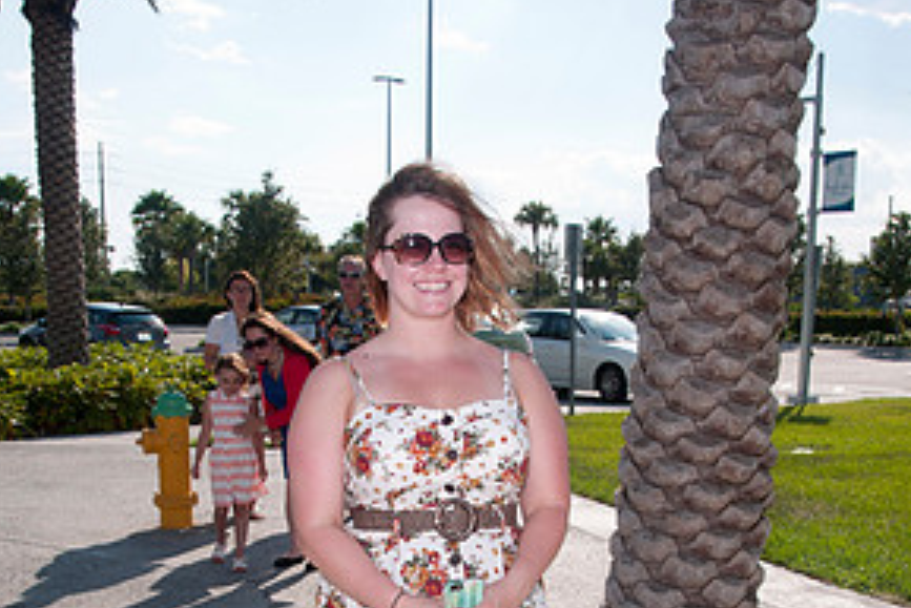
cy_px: 520
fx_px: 1418
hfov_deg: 35.6
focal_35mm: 56
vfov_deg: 23.7
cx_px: 446
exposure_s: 1/250
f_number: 9
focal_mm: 24
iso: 100
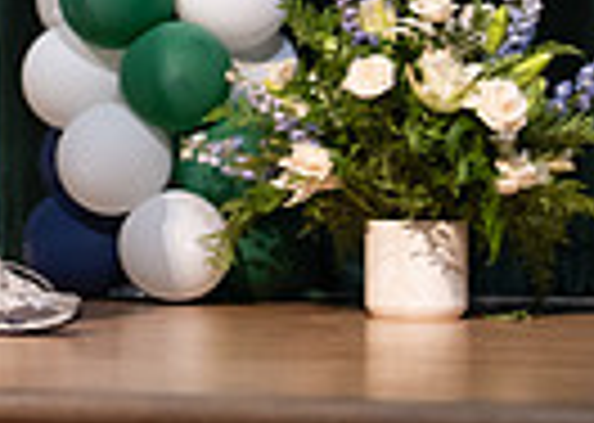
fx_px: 4146
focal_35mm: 246
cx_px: -168
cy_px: -268
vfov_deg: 5.8
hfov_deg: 8.1
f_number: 1.2
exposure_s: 1/320
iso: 640
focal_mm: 50
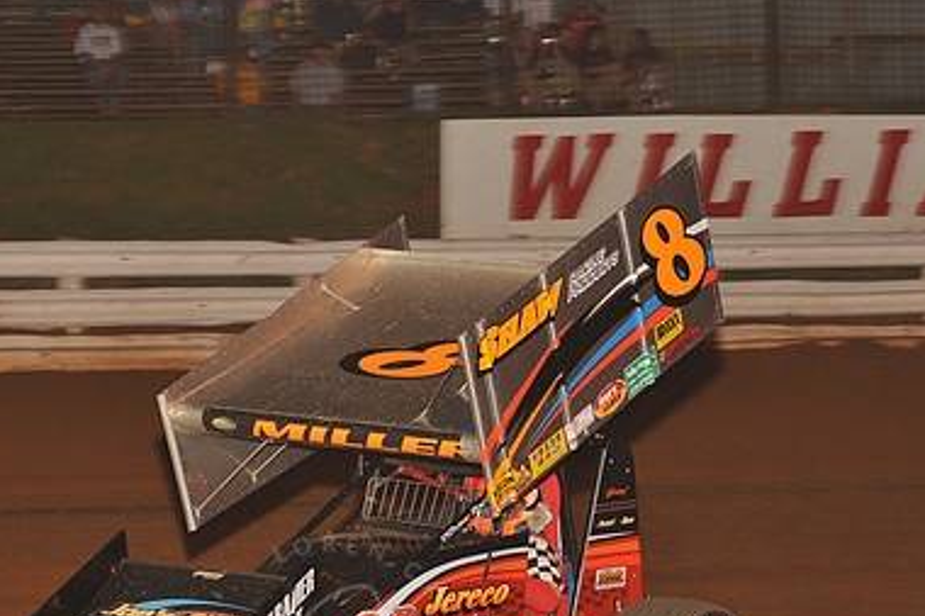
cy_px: 458
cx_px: 329
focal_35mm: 171
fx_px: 4392
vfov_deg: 8.0
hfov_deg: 12.0
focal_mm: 112
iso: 1000
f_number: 7.1
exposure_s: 1/320
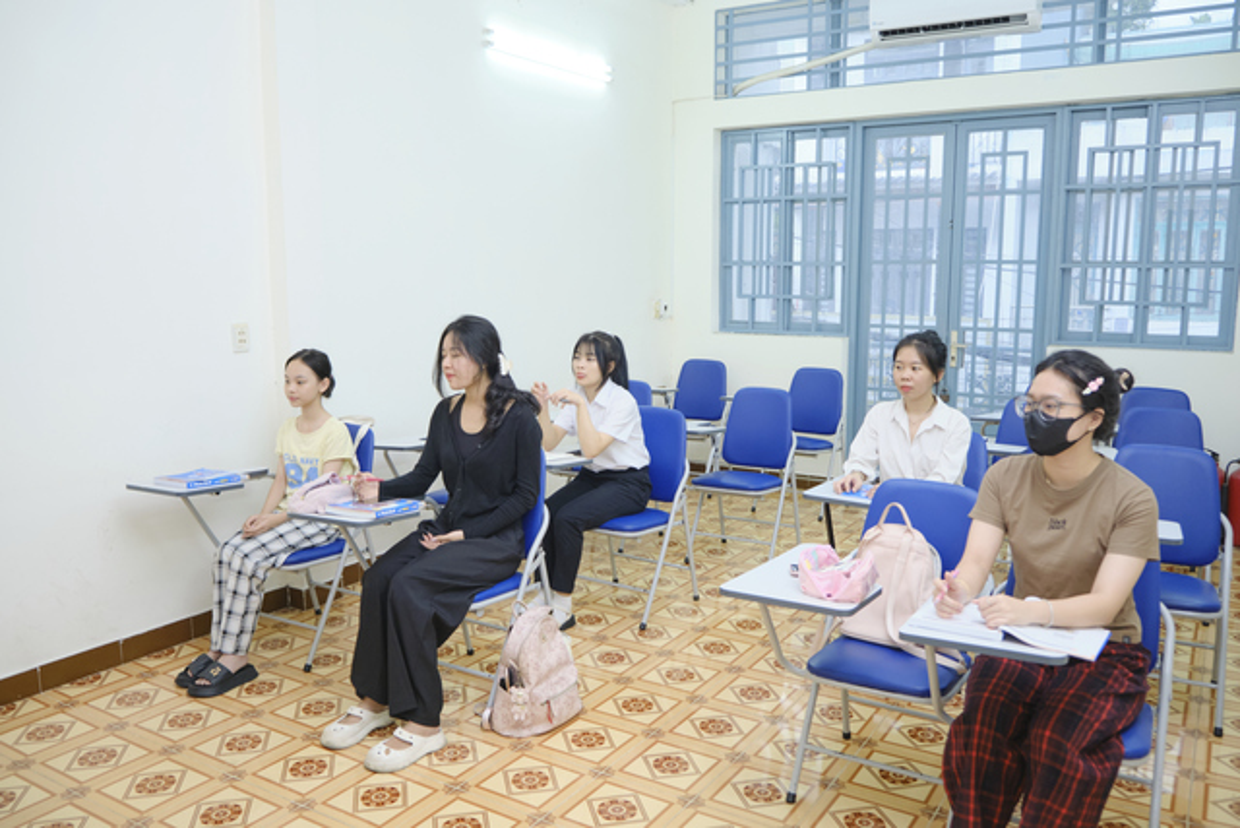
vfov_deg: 48.0
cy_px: 414
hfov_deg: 67.4
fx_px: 930
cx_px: 620
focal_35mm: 27
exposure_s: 1/100
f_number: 2.8
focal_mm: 18
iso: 800
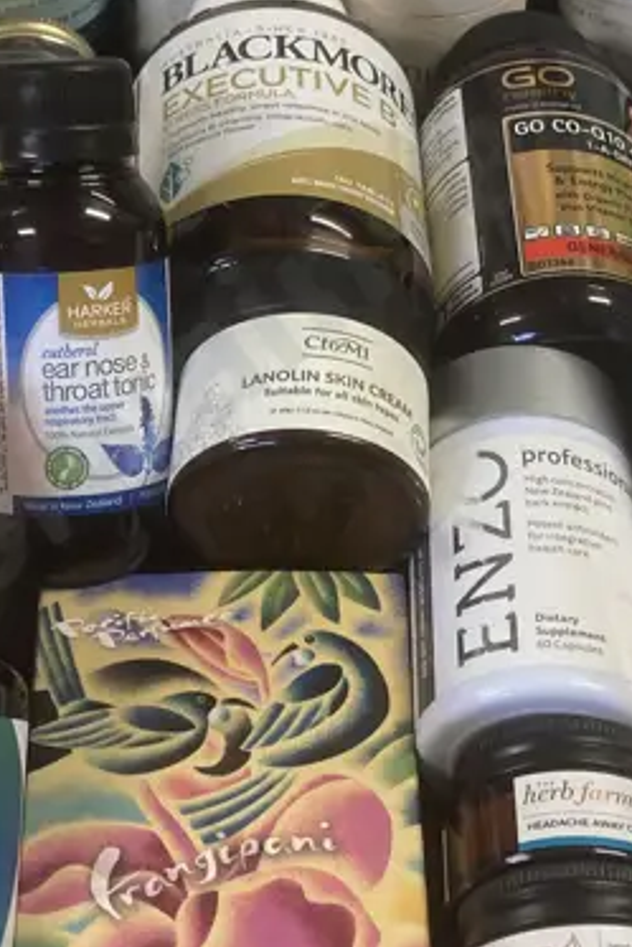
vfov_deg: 25.1
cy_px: 241
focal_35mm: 80
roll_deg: -3.0
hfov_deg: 17.1
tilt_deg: -42.8
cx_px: 383
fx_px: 2105
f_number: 1.8
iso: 64
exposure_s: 1/50
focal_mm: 3.99
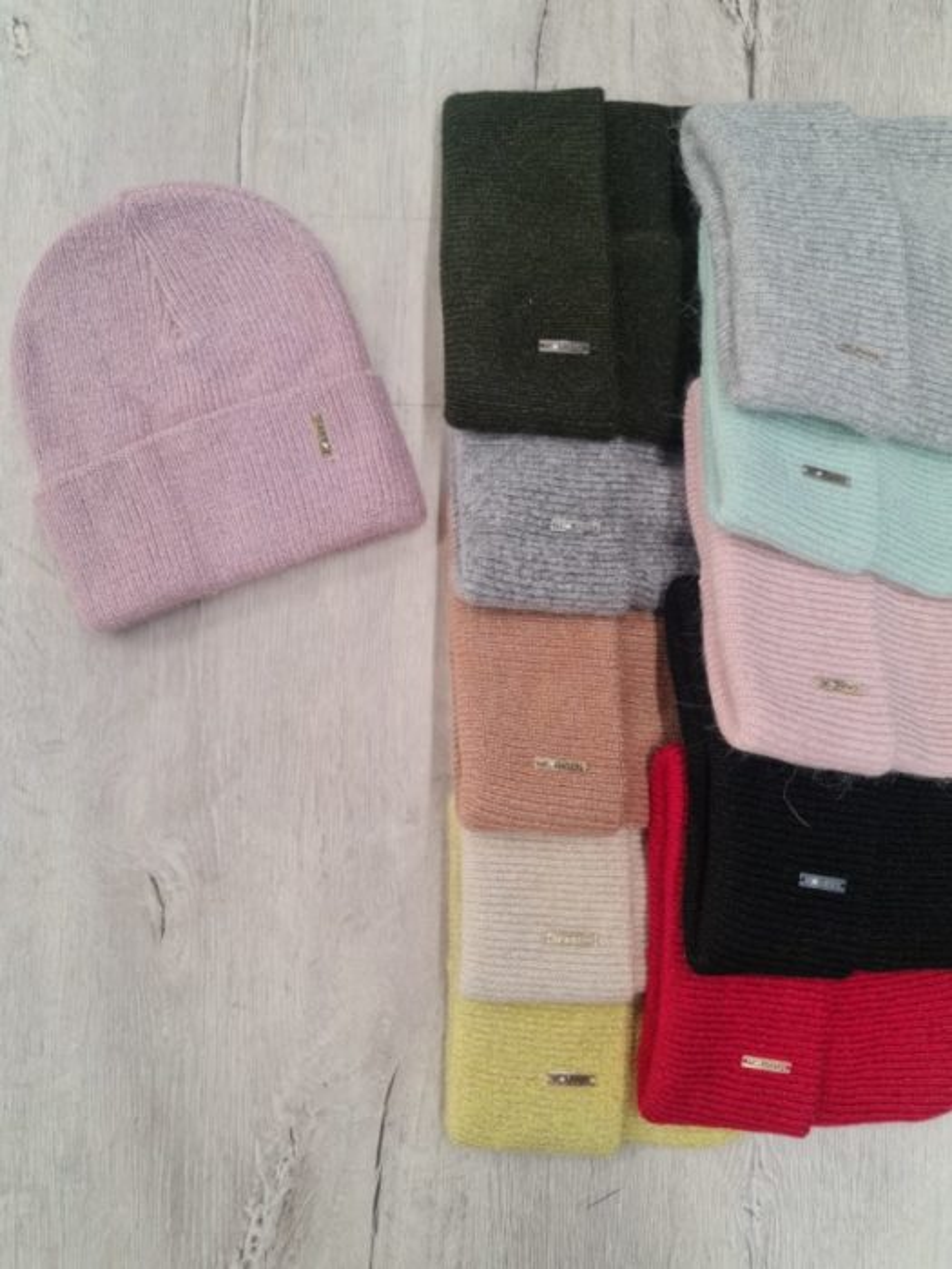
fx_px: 917
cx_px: 476
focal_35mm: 25
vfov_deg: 69.4
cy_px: 634
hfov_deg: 54.9
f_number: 1.8
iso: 100
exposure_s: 1/100
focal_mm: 7
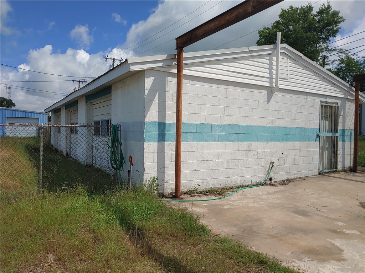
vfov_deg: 54.9
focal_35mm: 25
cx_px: 182
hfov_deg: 69.4
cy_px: 136
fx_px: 264
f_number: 1.5
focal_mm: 4.23
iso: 50
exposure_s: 1/5556
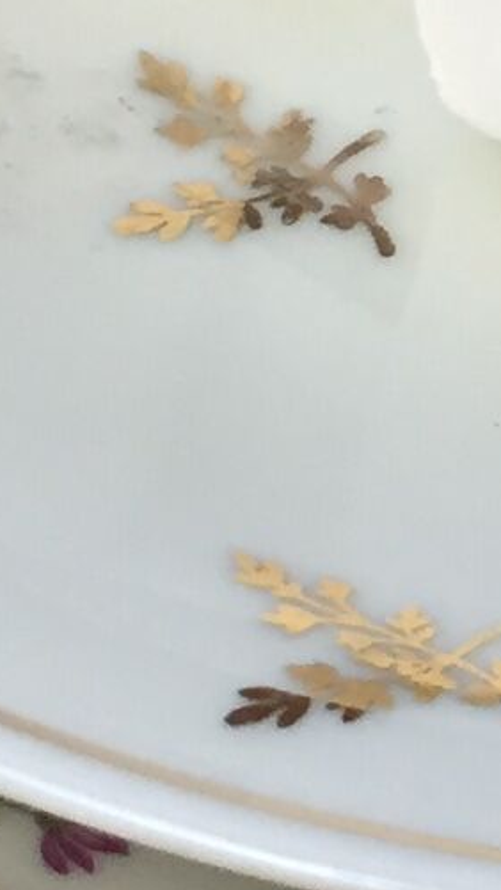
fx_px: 4863
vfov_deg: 10.4
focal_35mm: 206
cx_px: 997
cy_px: 185
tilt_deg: -54.9
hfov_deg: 5.8
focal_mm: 4.15
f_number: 2.2
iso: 32
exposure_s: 1/33
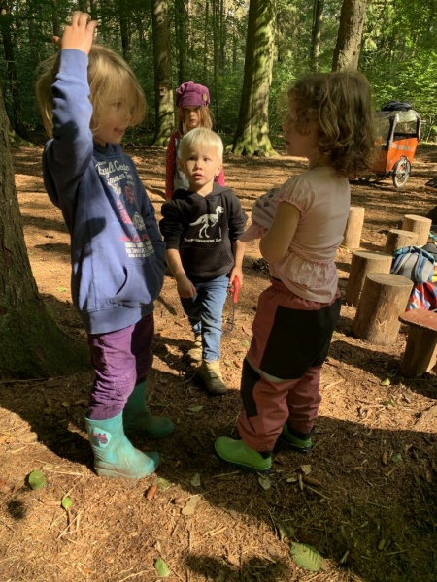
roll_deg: +0.2
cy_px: 291
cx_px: 218
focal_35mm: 26
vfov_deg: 67.3
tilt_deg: -20.1
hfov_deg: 53.1
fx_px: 438
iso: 32
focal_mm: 4.25
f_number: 1.8
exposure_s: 1/122
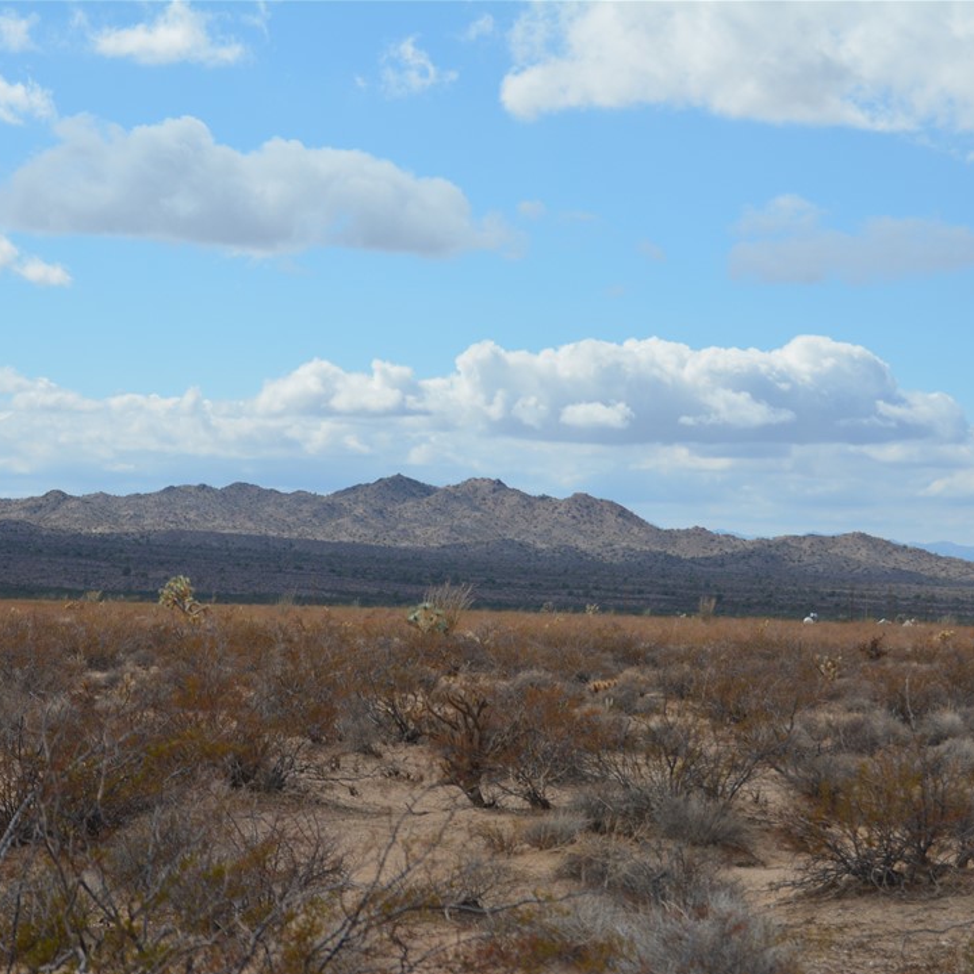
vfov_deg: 16.5
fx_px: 3363
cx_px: 469
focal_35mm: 106
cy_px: 488
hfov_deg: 16.5
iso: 400
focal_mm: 55
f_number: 8
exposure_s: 1/2000
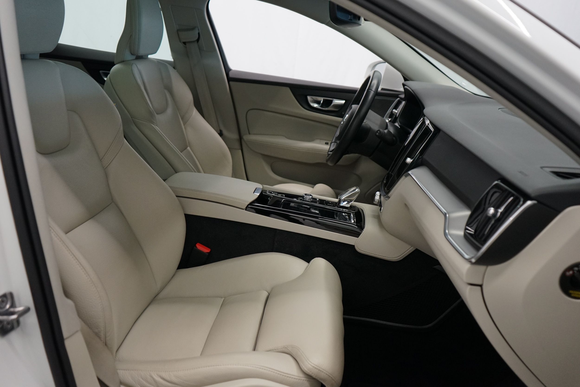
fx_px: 467
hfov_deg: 63.7
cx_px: 290
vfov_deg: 45.0
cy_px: 194
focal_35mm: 29
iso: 1600
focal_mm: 29
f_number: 4
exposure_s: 1/160
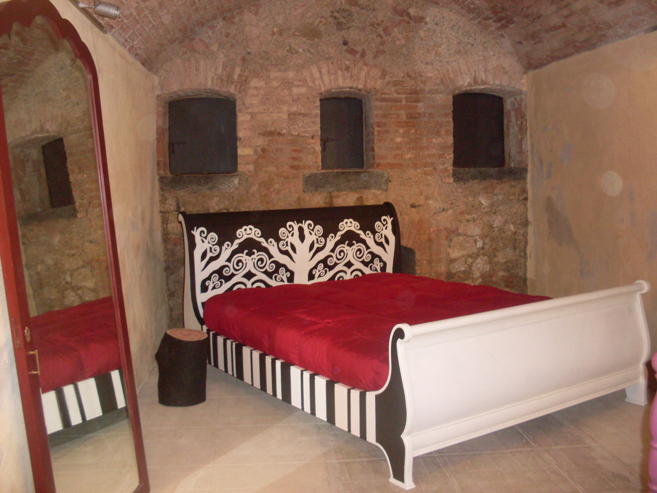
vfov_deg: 37.7
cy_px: 246
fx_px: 721
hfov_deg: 49.0
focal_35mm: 38
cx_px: 328
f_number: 2.8
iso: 160
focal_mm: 6.3
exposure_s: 1/45
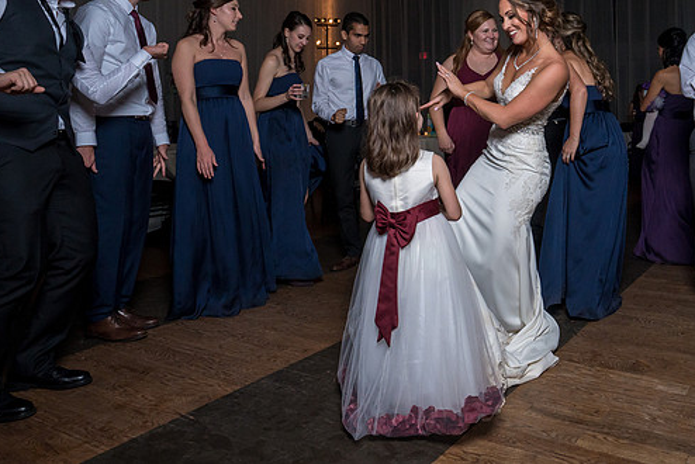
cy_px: 123
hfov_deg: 58.8
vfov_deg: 41.3
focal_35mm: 31
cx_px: 468
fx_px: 599
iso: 2000
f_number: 5.6
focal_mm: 20
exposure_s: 1/200
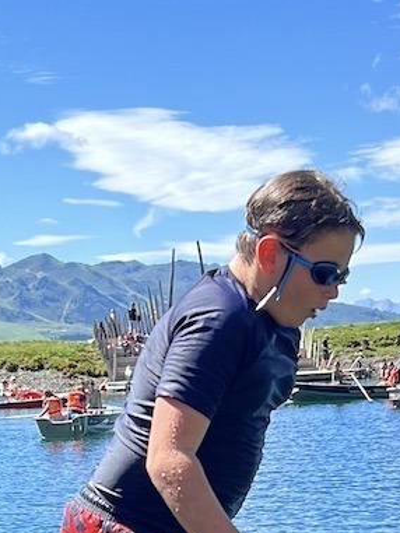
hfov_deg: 17.1
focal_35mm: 86
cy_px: 418
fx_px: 1324
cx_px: 124
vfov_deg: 22.5
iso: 50
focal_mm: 5.7
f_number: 1.5
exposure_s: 1/2762
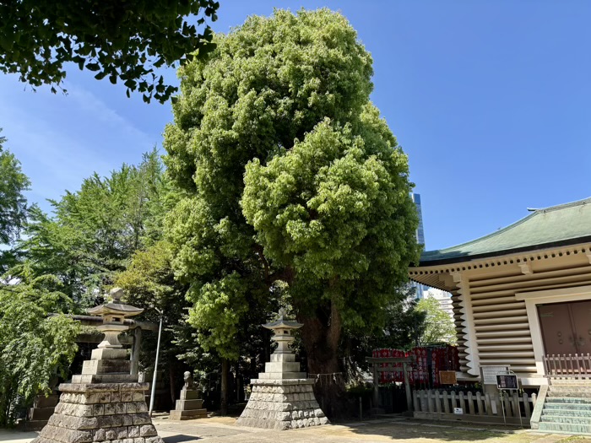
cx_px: 296
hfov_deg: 67.3
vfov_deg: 53.1
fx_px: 444
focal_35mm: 26
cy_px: 222
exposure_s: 1/1437
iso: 50
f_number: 1.6
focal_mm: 5.96
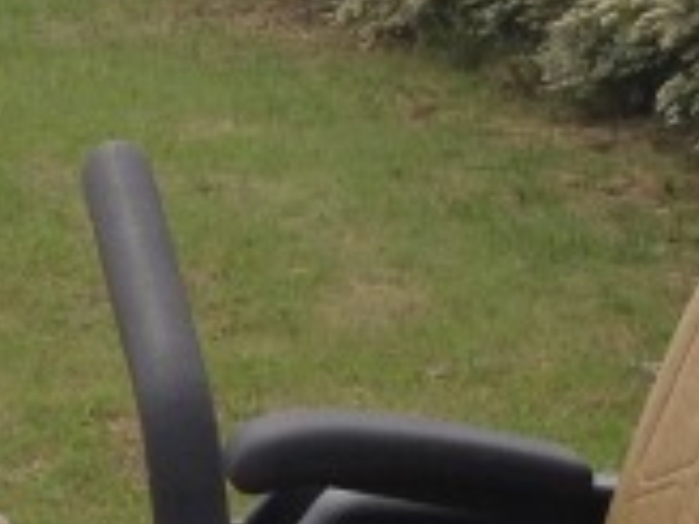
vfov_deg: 6.7
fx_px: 4422
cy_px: 694
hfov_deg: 9.0
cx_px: 315
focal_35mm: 219
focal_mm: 4.28
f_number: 2.4
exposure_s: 1/1314
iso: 50
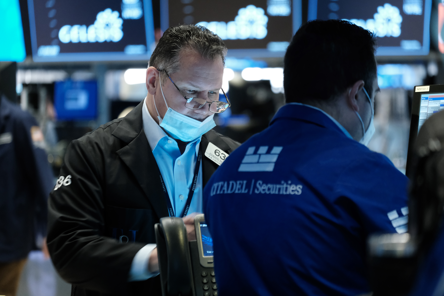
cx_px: 222
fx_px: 2750
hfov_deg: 9.2
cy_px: 148
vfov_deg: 6.2
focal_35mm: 223
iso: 3200
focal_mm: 148.5
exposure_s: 1/30
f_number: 4.5
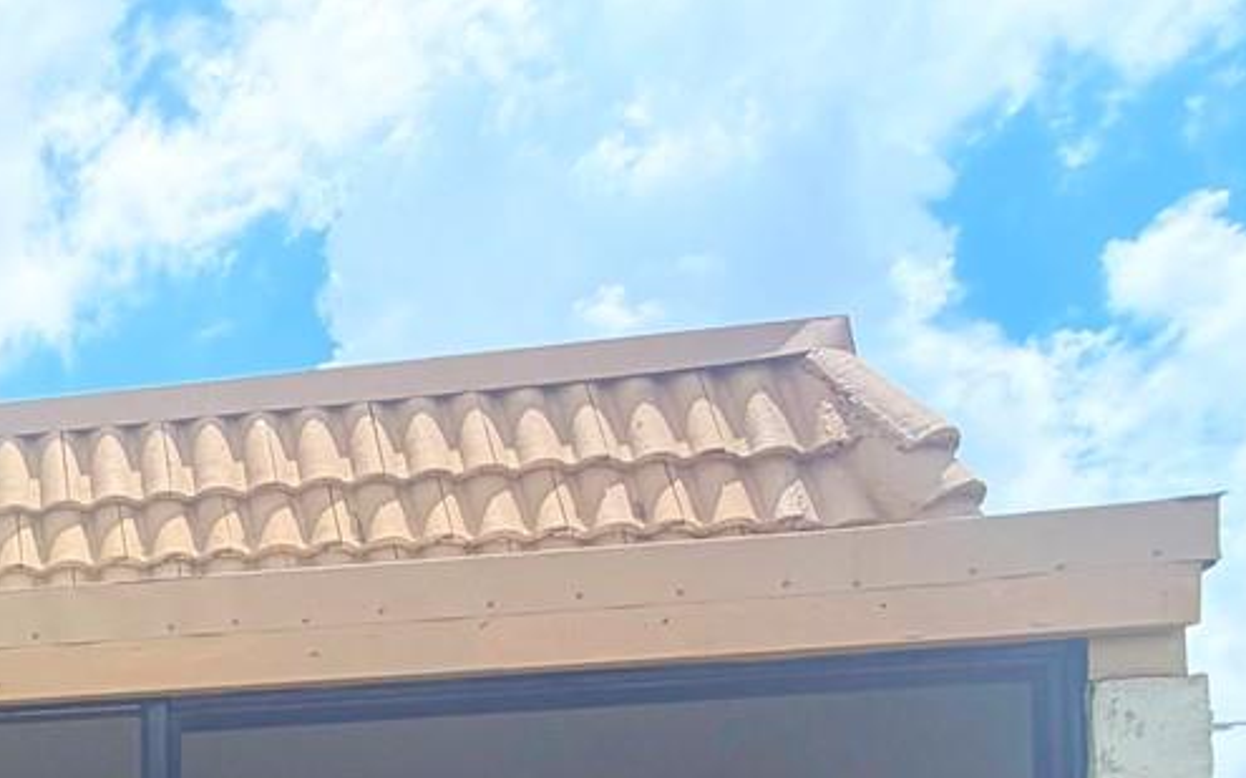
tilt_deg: +1.3
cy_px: 1183
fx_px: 1629
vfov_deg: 22.0
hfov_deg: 31.1
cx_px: -423
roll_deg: +0.4
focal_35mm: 48
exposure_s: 1/864
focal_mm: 2.22
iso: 25
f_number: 2.2
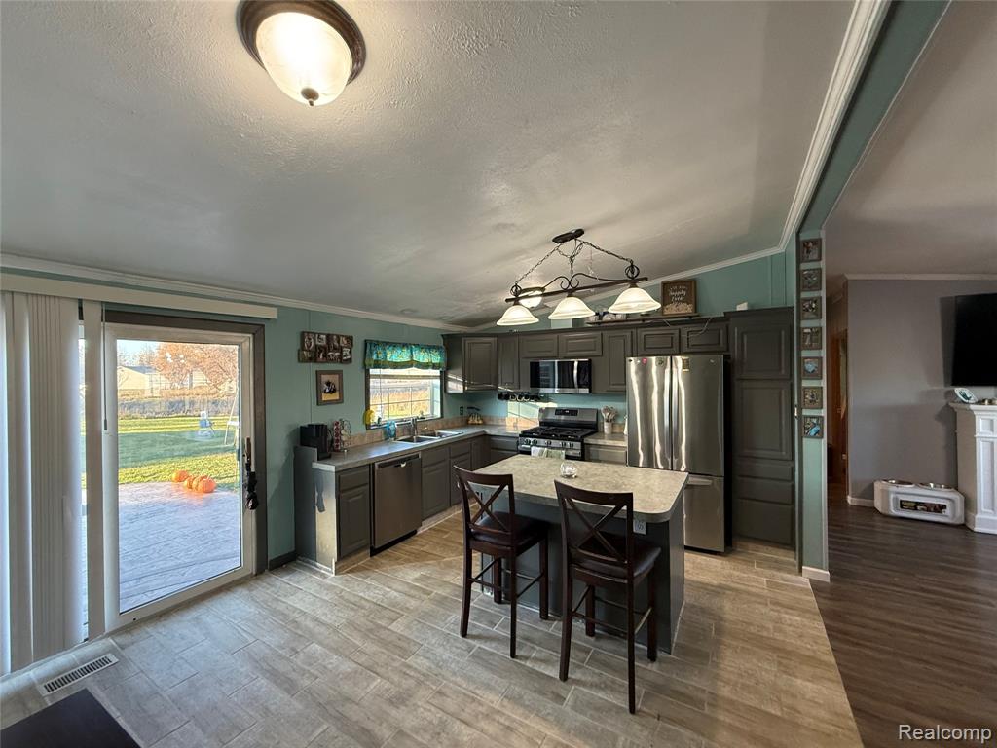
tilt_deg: -0.2
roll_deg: +0.9
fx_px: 403
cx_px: 498
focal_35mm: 14
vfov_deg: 85.7
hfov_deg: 102.1
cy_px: 374
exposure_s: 1/120
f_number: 2.2
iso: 400
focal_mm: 2.22
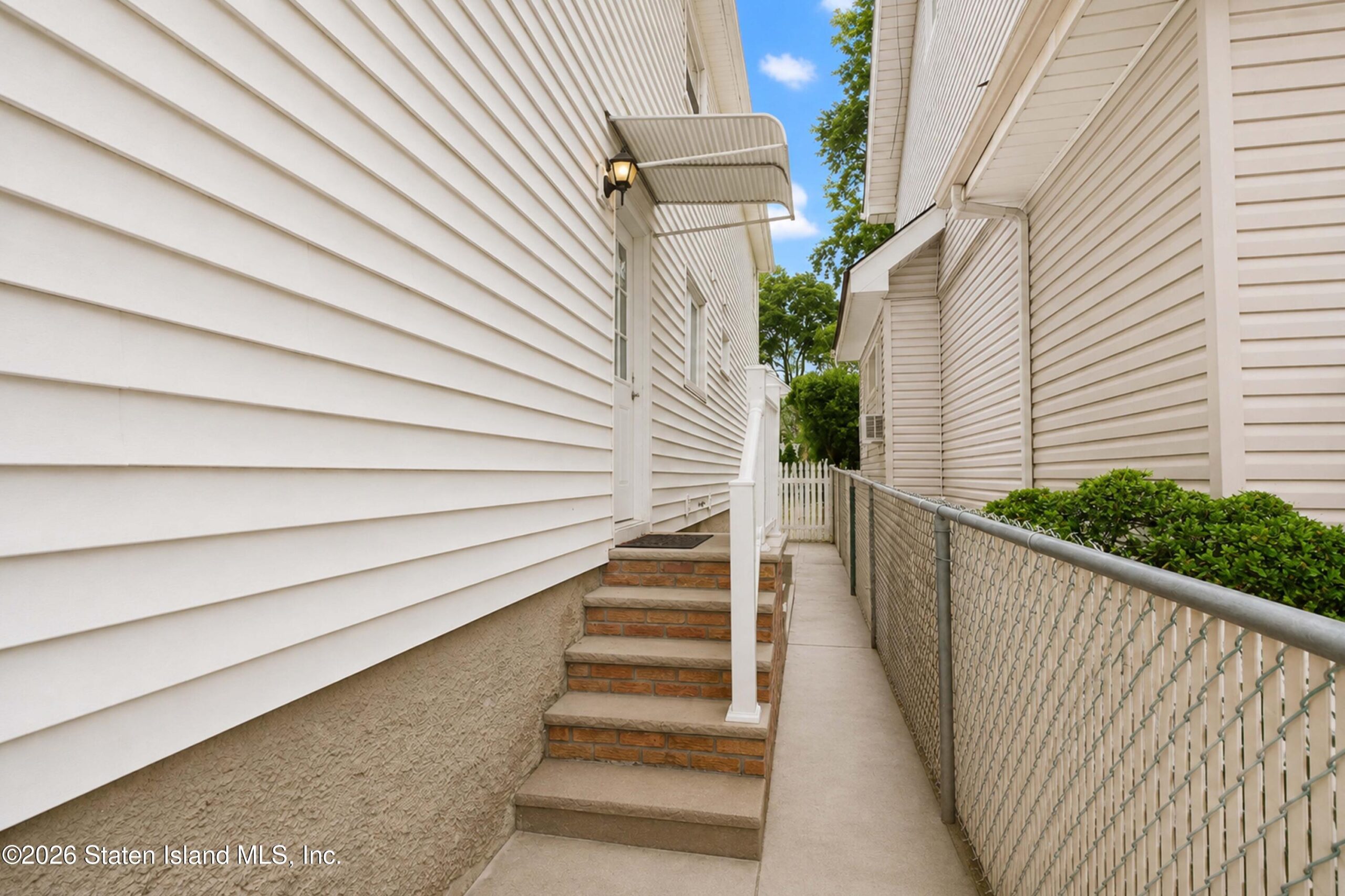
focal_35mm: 18
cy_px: 448
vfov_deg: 67.4
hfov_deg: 90.0
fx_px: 672
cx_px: 672
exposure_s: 1/100
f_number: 10
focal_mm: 11.9
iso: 1000
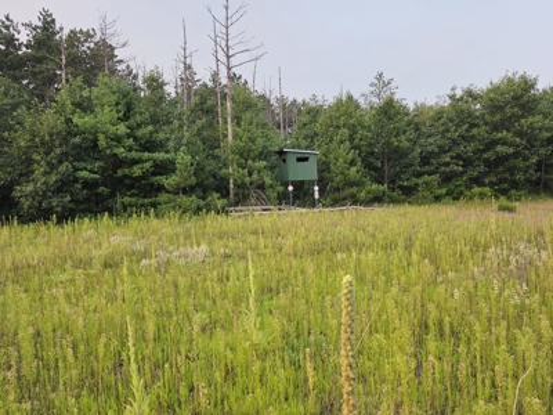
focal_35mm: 23
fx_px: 367
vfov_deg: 58.9
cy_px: 208
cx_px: 276
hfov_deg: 73.9
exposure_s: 1/359
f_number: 1.7
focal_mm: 6.3
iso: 40
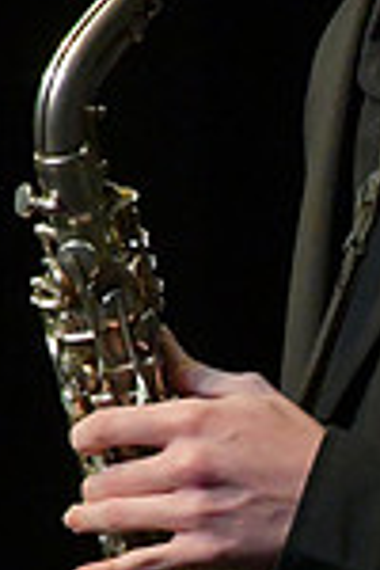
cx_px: 462
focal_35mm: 1740
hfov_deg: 0.8
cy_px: 391
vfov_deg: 1.2
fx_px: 27548
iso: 12800
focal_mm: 300
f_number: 9
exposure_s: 1/500
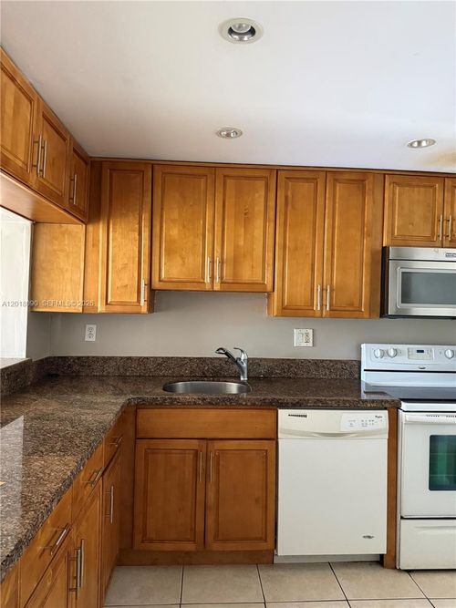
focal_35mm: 24
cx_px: 228
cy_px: 304
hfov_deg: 56.8
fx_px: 422
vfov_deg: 71.6
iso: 800
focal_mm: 6.76
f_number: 1.78
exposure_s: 1/54
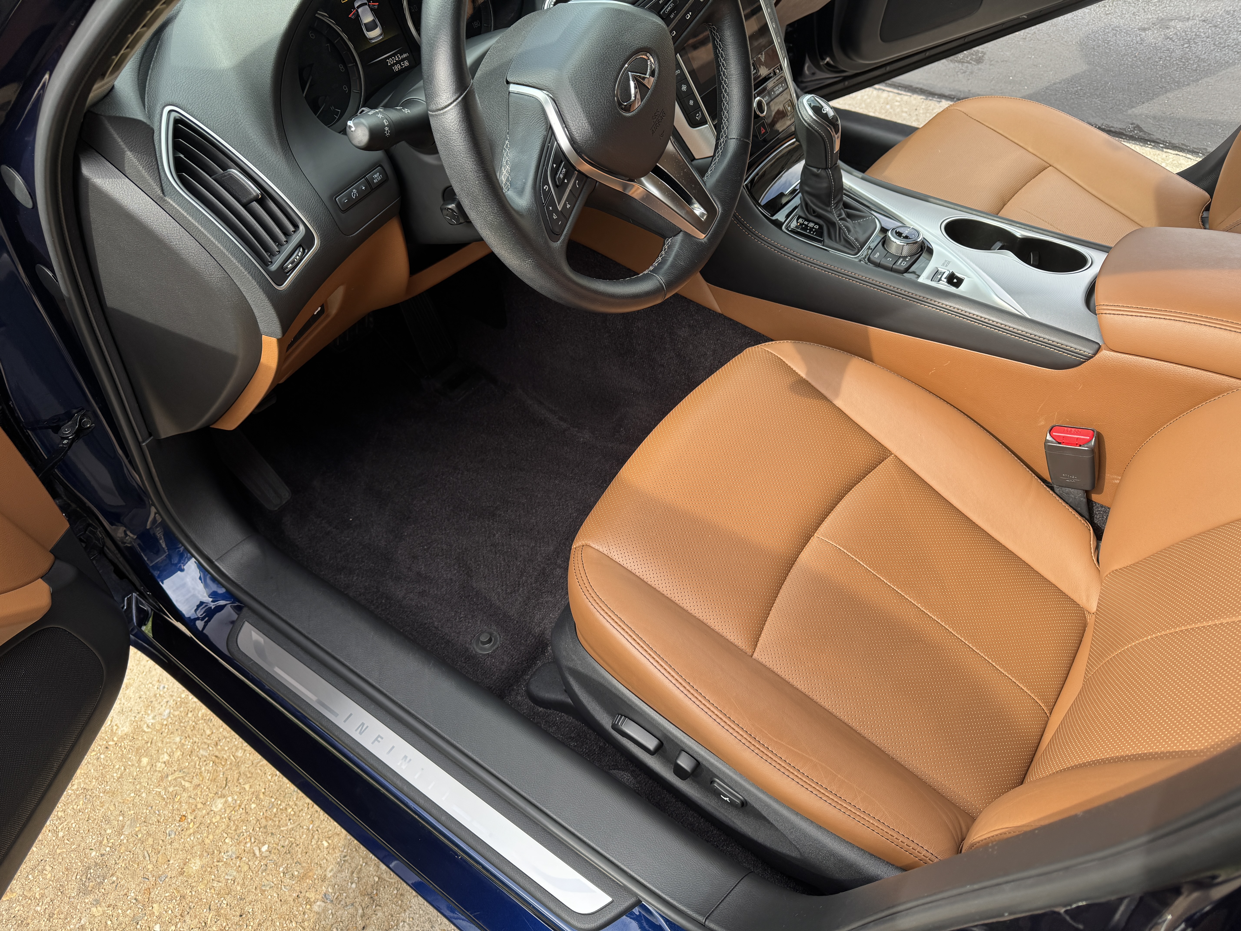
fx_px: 860
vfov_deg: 56.8
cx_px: 620
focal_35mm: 24
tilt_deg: -47.1
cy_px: 466
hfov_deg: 71.6
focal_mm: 6.76
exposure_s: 1/397
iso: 80
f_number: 1.78
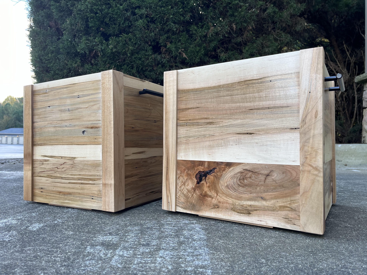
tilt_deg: +0.6
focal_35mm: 26
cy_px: 138
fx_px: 276
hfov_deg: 67.3
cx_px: 184
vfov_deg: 53.1
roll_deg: -2.3
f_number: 1.6
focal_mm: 5.1
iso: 32
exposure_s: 1/120
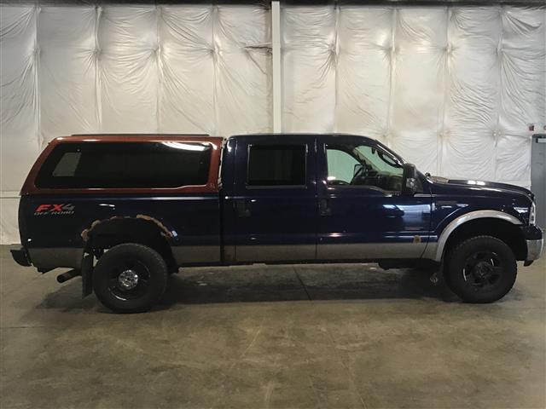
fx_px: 489
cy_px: 204
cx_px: 273
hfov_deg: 58.4
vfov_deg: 45.4
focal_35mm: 31
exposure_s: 1/30
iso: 40
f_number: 2.4
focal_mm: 3.3
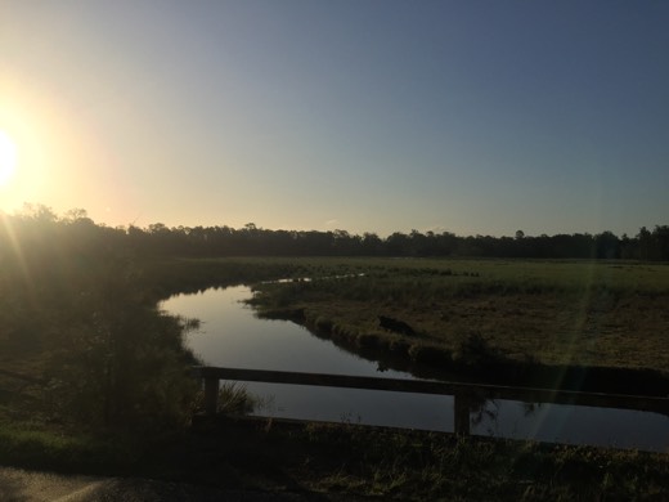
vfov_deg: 48.2
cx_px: 334
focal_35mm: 29
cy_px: 251
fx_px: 560
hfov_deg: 61.7
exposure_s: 1/4405
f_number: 2.2
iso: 32
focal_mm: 4.15
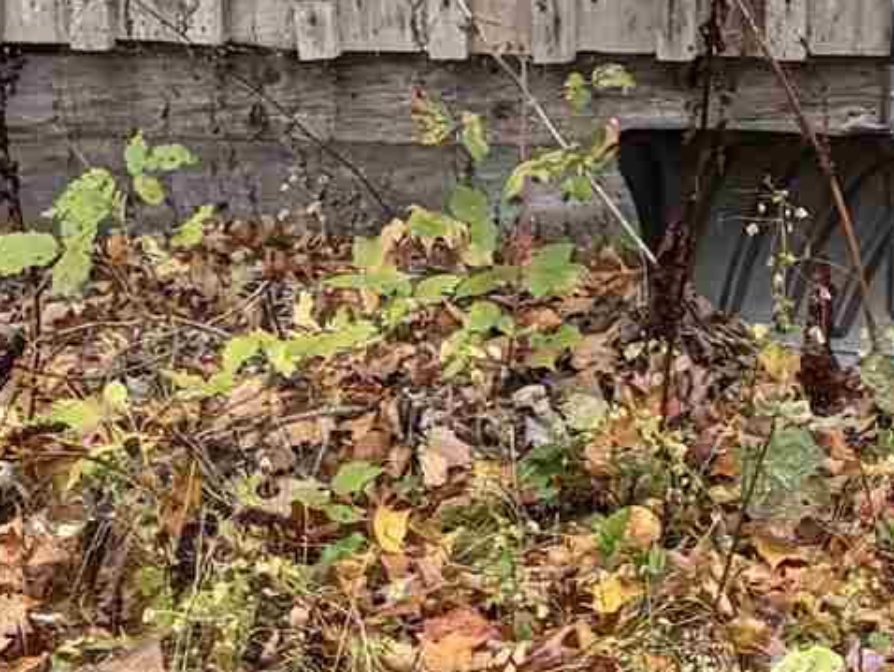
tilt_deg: +4.4
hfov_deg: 11.6
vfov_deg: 8.0
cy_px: -1112
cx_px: 1070
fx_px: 4315
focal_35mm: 167
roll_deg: +1.4
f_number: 1.6
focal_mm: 5.96
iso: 50
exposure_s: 1/185
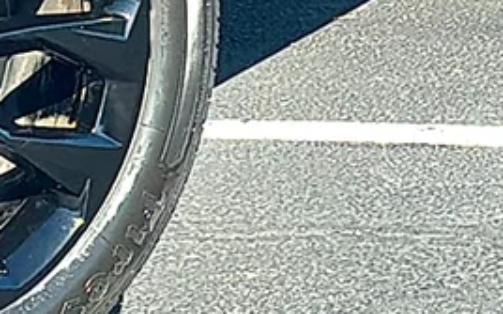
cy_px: 57
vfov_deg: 4.7
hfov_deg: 7.6
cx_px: 145
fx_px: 3794
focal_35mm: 277
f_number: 1.78
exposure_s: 1/1309
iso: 80
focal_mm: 6.86
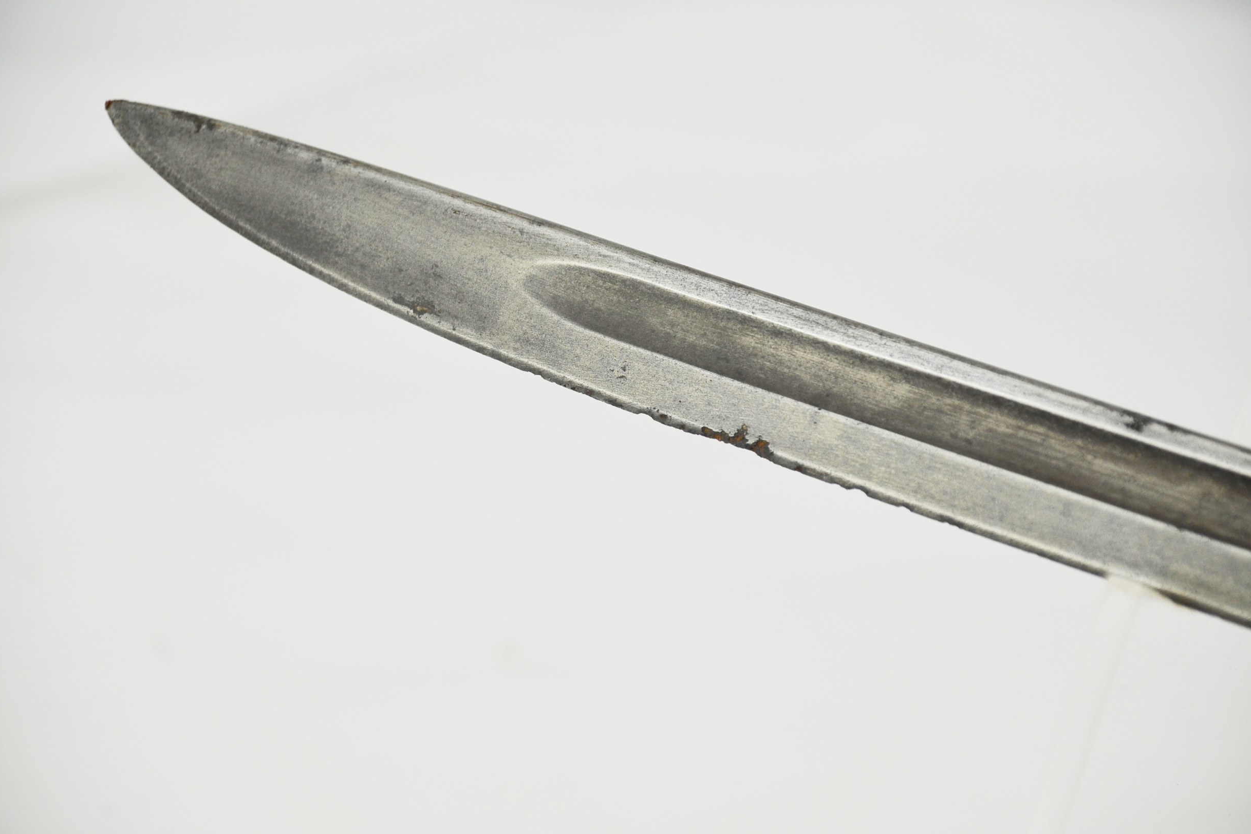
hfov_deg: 10.1
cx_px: 623
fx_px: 7106
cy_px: 415
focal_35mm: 205
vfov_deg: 6.7
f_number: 5.6
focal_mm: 135
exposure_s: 1/250
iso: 500
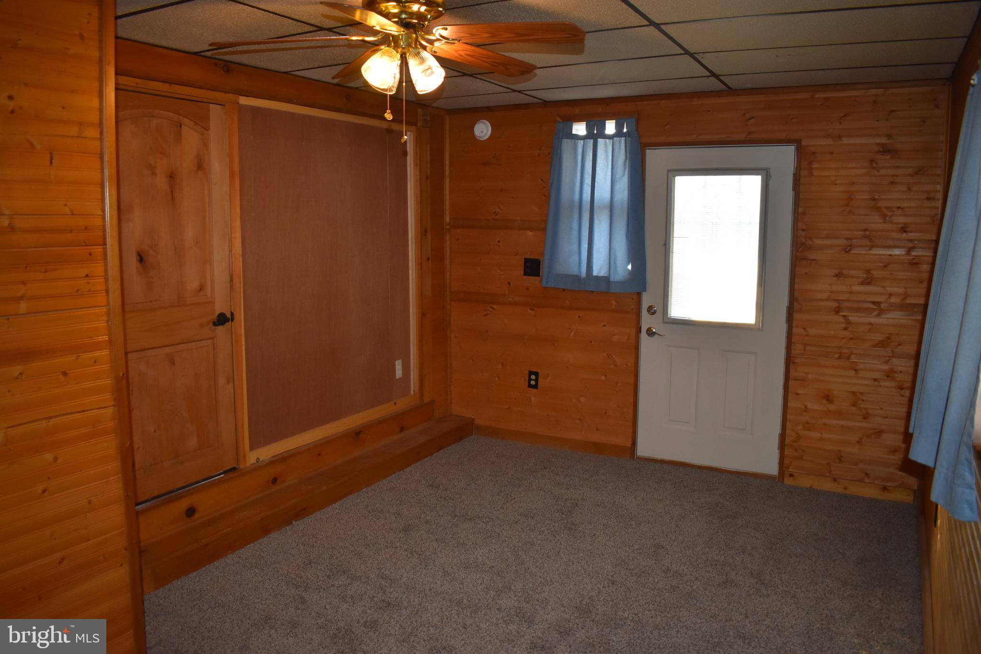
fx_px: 736
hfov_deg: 67.4
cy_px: 327
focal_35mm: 27
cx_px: 490
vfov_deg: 47.9
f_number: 3.5
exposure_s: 1/160
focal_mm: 18
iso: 800
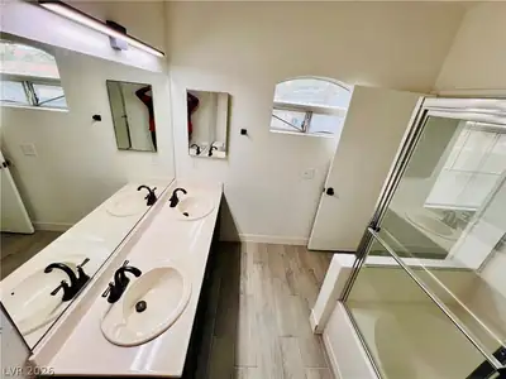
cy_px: 190
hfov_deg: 106.2
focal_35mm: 13
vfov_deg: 89.9
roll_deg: -7.0
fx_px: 190
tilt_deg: -25.7
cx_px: 253
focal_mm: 1.57
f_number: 1.8
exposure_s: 1/120
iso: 80
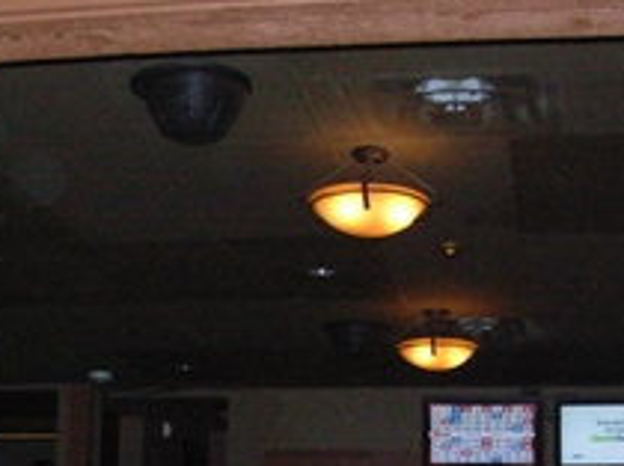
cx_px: 241
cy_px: 487
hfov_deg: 22.5
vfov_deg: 16.5
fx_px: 1567
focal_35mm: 87
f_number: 2.9
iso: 200
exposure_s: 1/128
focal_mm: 6.3
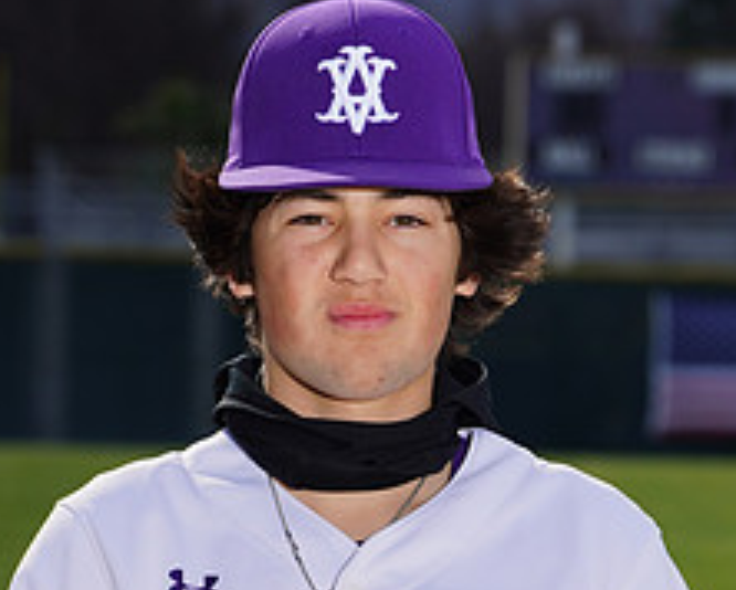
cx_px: 323
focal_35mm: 458
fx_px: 9985
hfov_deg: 4.2
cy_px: 802
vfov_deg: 3.4
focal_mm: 187
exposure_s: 1/250
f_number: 10
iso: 100
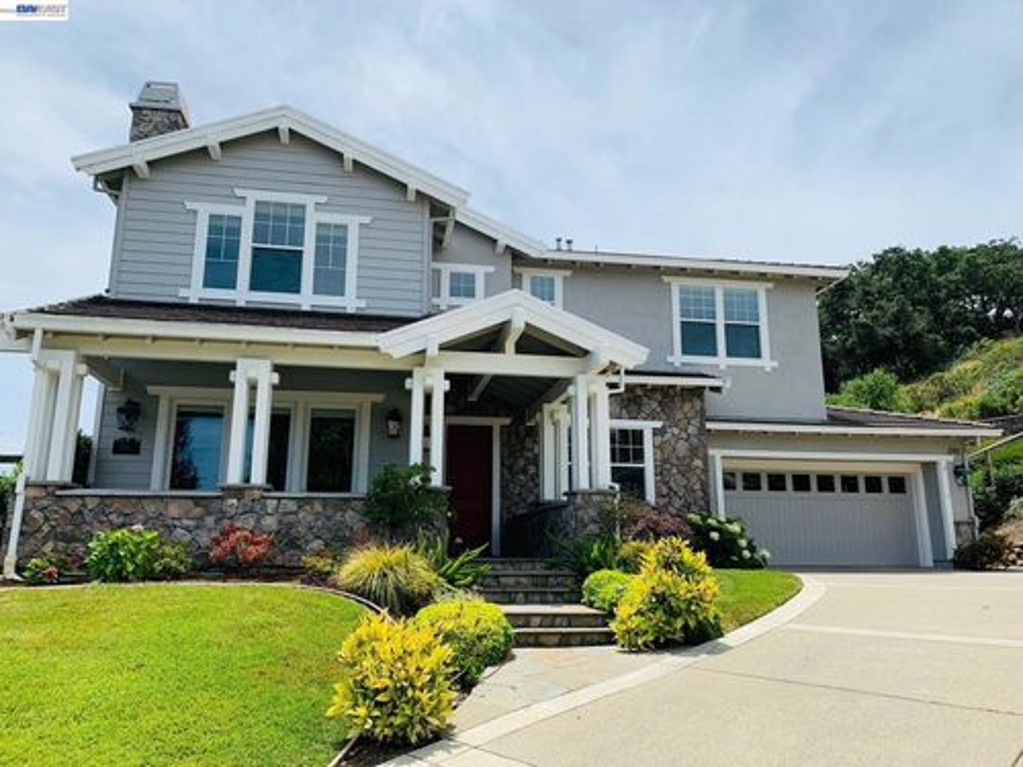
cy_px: 384
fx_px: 768
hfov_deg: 67.3
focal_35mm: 26
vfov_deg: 53.1
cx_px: 512
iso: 25
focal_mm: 4.25
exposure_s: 1/3650
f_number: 1.8
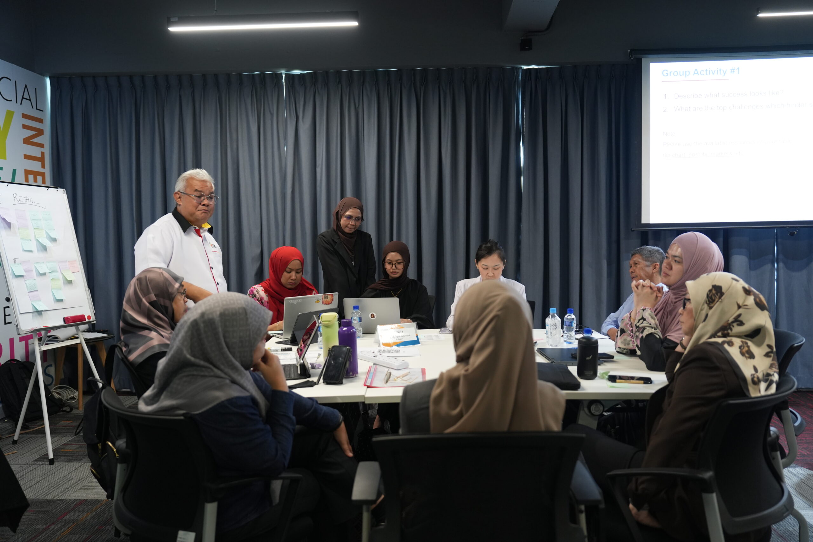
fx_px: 677
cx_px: 406
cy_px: 271
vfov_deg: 43.6
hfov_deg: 61.9
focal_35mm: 30
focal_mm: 30
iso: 1600
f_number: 2.8
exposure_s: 1/60
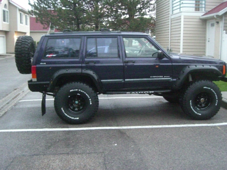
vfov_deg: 37.7
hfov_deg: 49.0
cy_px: 85
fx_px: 249
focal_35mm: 38
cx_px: 114
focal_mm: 7.9
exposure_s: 1/60
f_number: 2.8
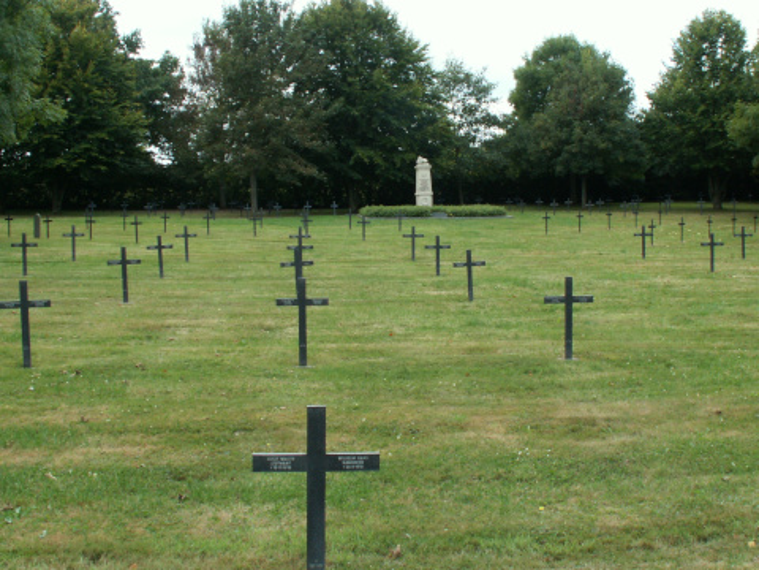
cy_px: 285
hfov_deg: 52.6
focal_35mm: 35
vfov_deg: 40.7
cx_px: 380
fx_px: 767
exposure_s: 1/50
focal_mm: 5.86
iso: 50
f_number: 7.1
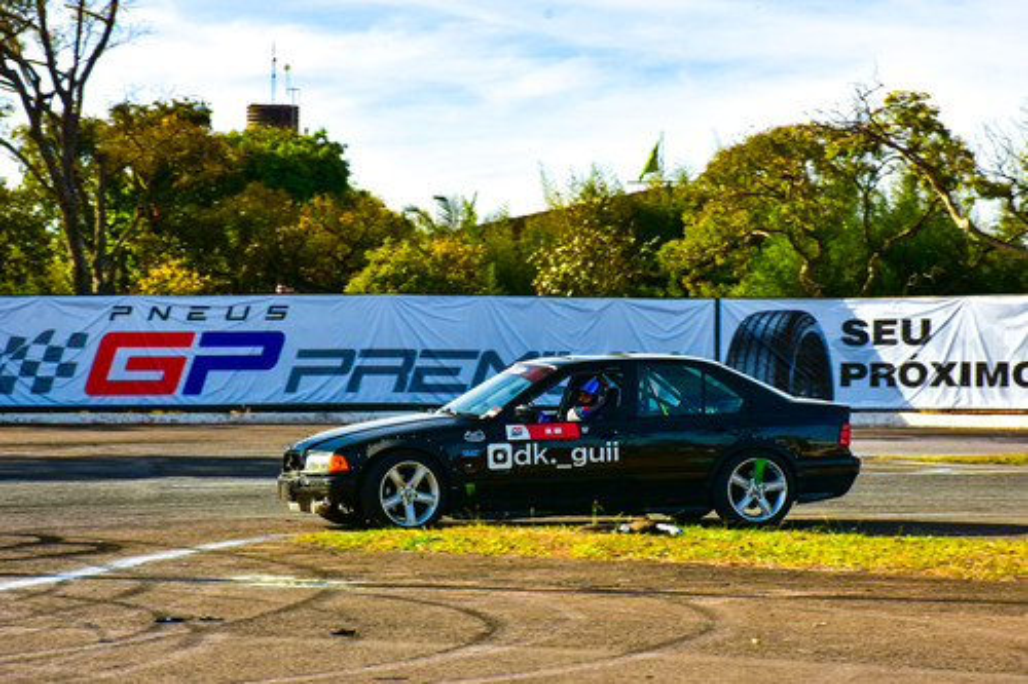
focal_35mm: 120
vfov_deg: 11.4
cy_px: 342
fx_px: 3425
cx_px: 514
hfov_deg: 17.1
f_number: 10
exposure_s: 1/160
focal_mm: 80
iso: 160
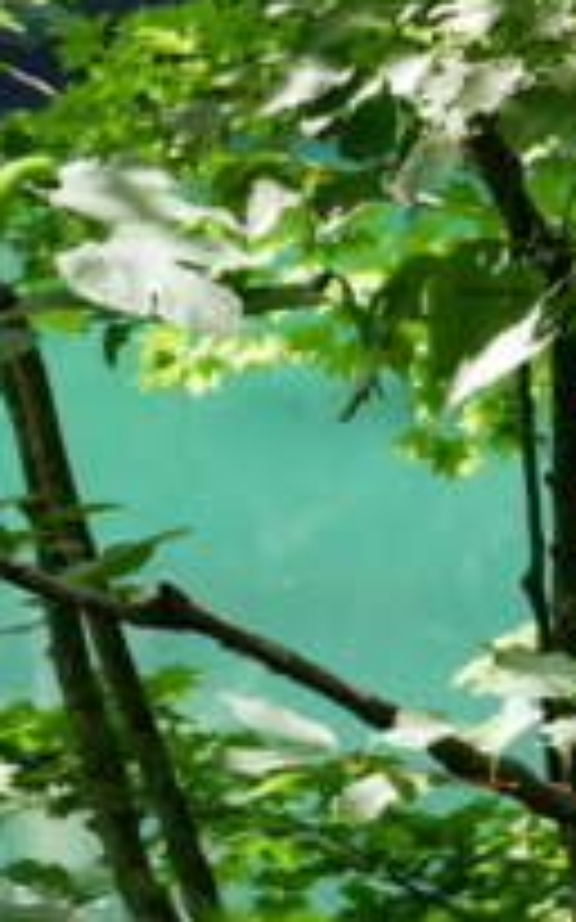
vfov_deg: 5.6
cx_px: -238
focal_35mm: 373
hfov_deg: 3.5
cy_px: 358
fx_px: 9375
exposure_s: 1/125
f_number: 5.6
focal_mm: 60
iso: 250
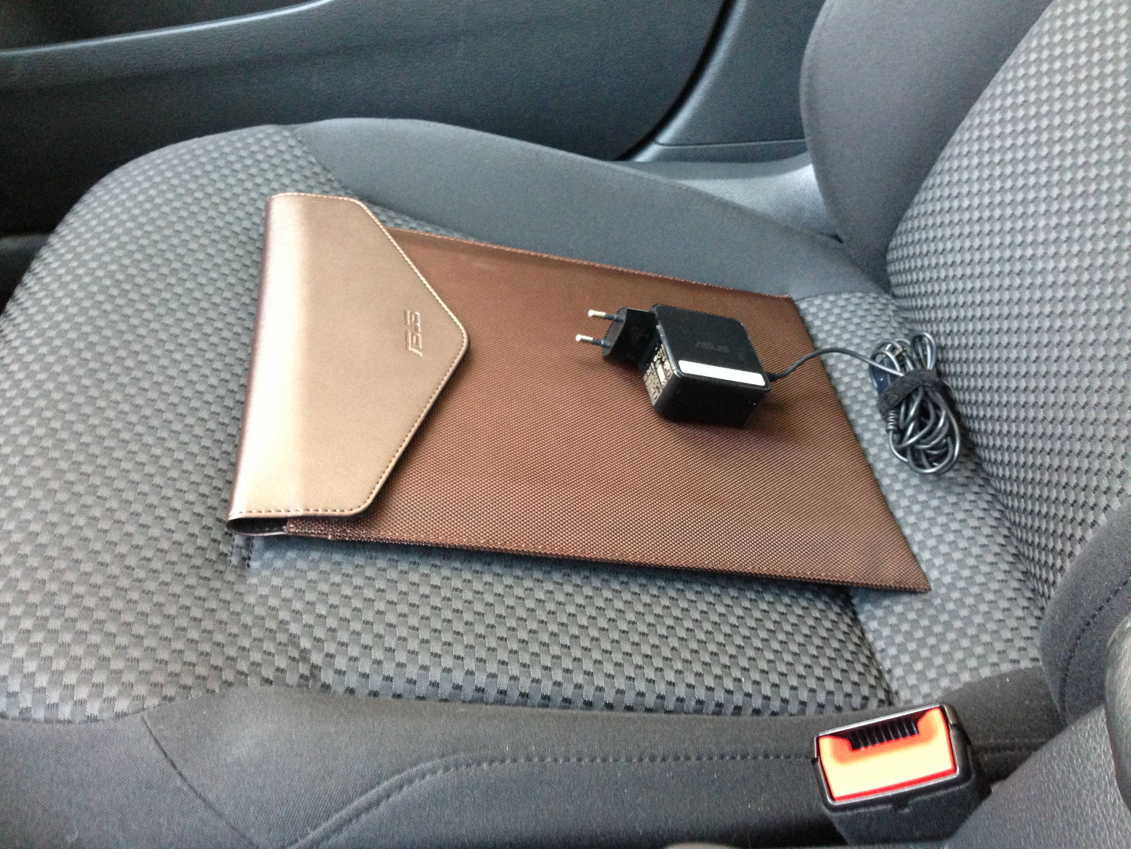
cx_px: 566
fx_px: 1078
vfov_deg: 42.9
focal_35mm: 33
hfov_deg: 55.4
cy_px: 424
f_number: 2.4
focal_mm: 4.13
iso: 320
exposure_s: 1/20
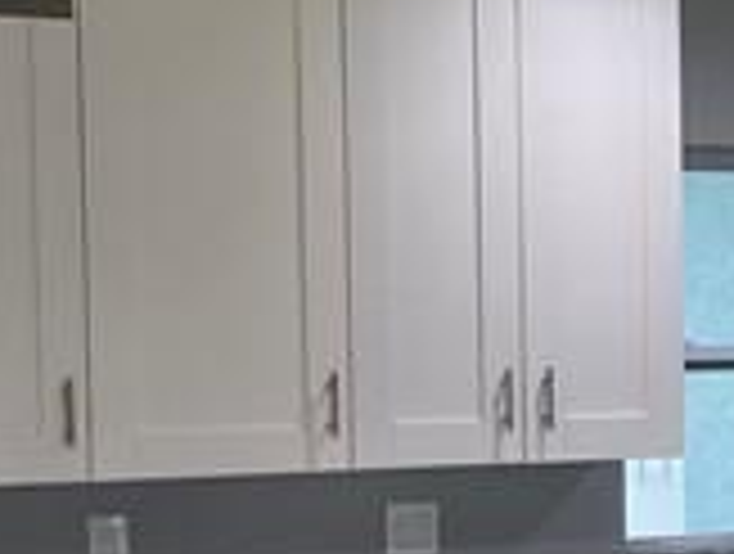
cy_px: 459
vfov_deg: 9.1
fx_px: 3464
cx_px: 901
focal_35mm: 163
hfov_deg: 11.8
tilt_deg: -4.3
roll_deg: +0.1
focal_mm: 4.25
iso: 80
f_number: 1.8
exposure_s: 1/120
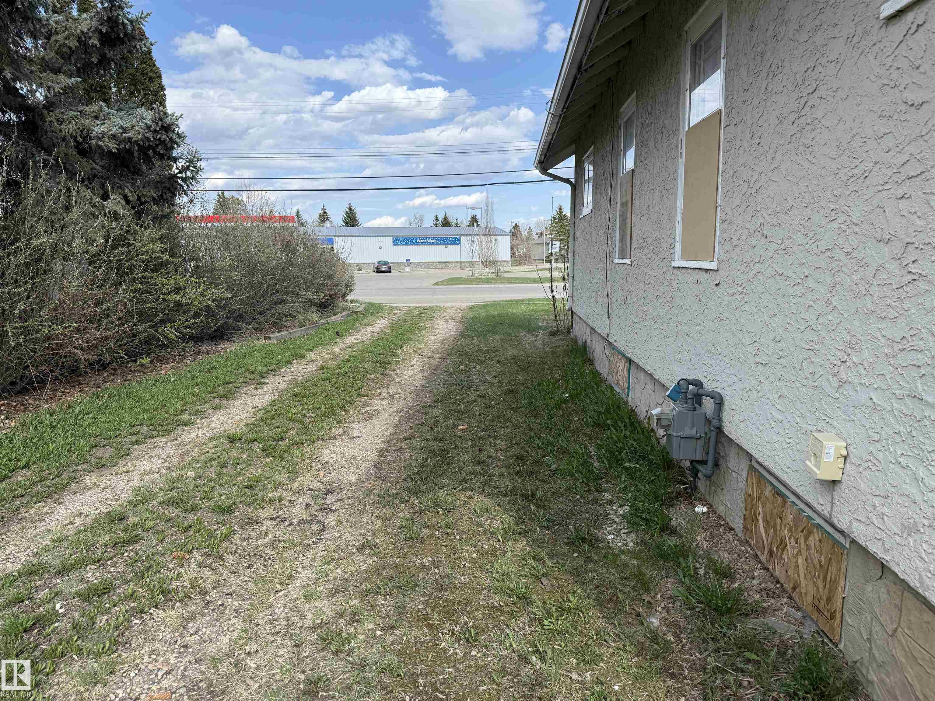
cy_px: 350
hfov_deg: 71.6
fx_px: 648
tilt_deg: -7.2
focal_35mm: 24
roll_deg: +0.7
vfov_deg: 56.8
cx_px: 468
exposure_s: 1/2525
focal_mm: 6.76
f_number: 1.78
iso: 100
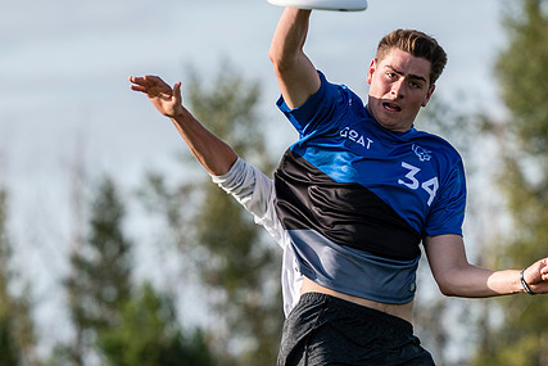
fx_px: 7598
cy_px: 107
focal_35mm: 499
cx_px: 352
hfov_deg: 4.1
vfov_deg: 2.8
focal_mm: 175
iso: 140
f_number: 4
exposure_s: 1/1250
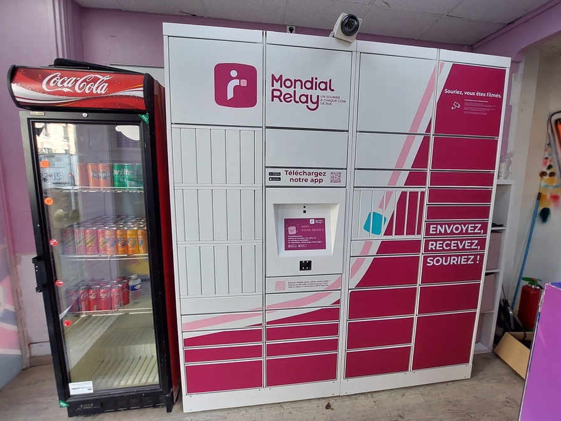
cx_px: 295
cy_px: 197
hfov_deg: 101.9
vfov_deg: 85.6
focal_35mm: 14
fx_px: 227
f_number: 2.2
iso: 80
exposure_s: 1/100
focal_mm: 1.74
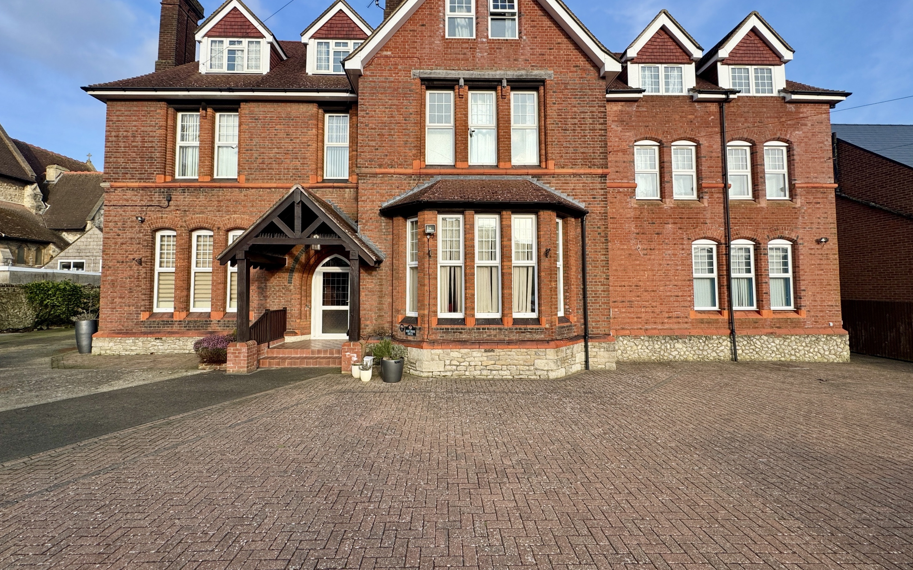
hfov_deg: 101.5
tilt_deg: +4.4
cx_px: 453
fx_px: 373
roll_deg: +0.5
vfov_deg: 74.5
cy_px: 251
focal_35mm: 15
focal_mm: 2.22
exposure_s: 1/804
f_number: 2.2
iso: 40
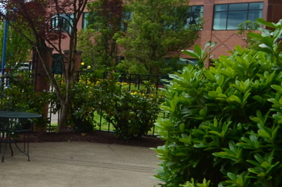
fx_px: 610
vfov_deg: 17.4
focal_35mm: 78
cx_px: -119
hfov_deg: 22.3
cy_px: 89
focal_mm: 18
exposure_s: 1/250
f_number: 8
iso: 200
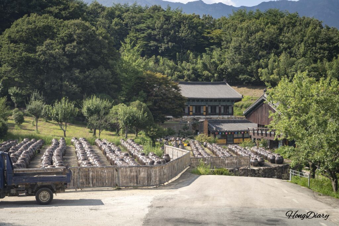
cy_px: 113
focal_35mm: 60
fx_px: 565
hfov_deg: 33.4
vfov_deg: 22.6
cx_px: 170
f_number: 8
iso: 100
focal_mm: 60
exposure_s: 1/80
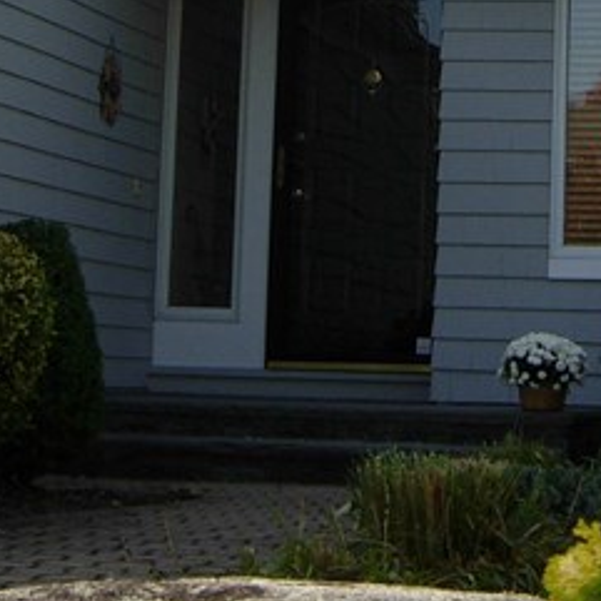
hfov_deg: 12.8
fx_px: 2652
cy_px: -130
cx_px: 584
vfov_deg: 12.6
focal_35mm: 135
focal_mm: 7.5
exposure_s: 1/228
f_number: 4.8
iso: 50
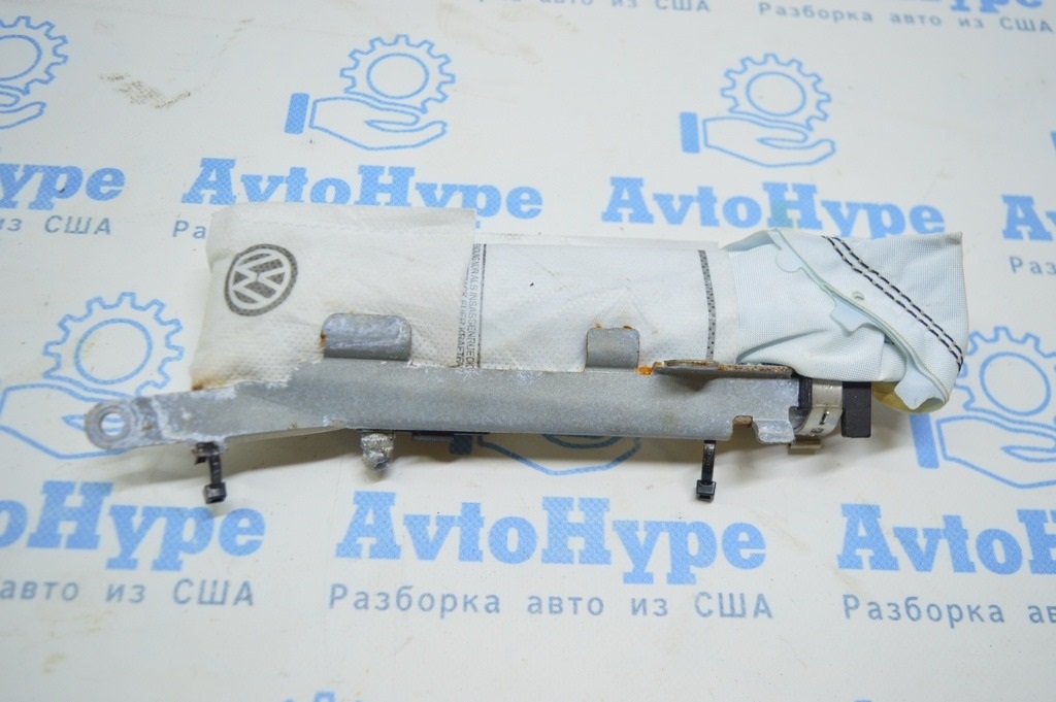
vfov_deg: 39.9
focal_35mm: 33
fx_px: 967
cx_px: 528
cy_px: 351
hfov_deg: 57.3
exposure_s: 1/60
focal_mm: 22
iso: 400
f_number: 3.8
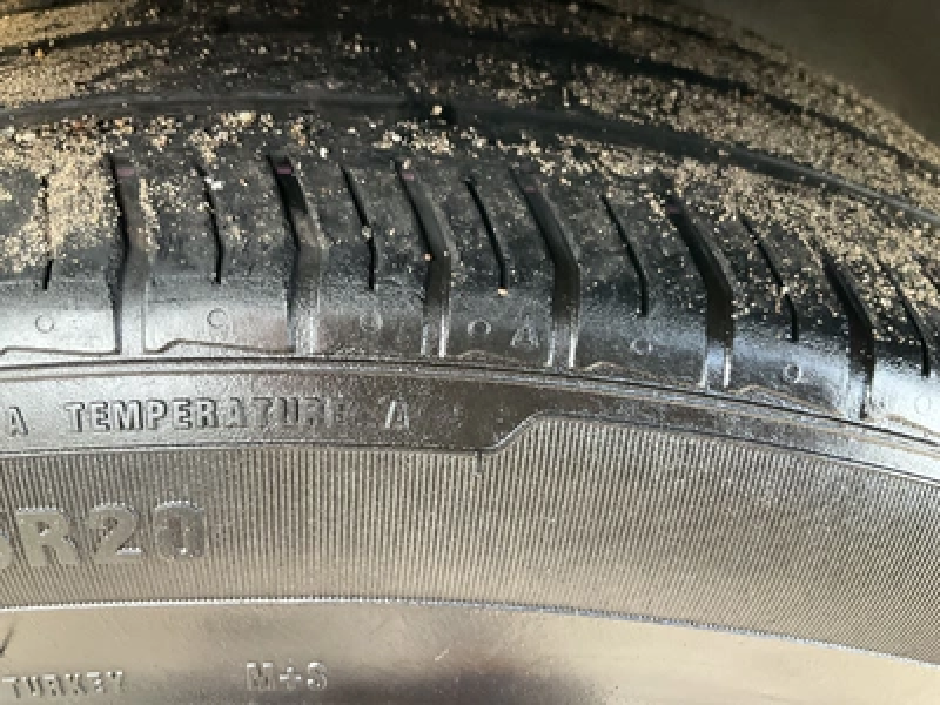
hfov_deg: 61.7
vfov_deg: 48.2
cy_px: 352
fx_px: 787
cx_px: 470
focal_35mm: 29
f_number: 1.8
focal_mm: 3
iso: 160
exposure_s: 1/60
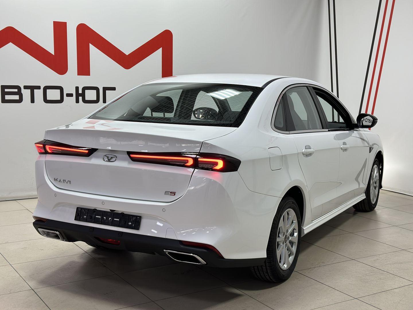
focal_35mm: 48
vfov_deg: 30.3
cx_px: 206
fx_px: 573
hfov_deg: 39.7
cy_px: 155
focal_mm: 6.86
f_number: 1.78
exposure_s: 1/118
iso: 64
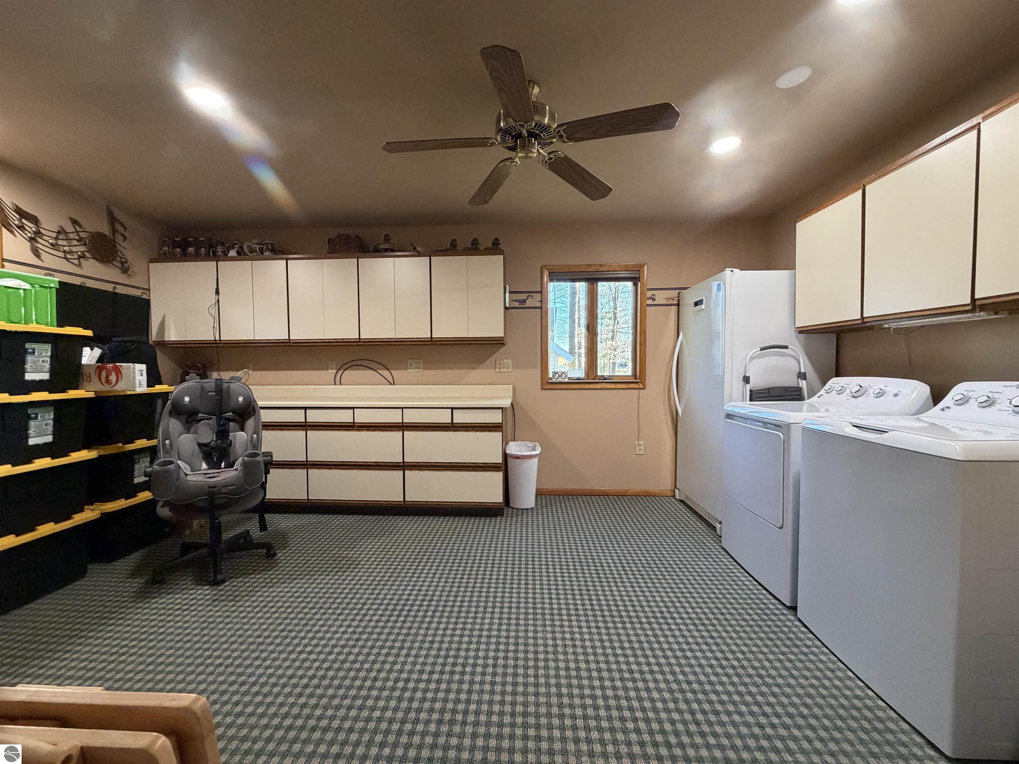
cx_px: 510
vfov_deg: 85.7
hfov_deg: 102.1
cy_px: 382
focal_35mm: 14
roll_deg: +0.2
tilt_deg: -2.6
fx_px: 412
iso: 320
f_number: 2.2
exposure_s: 1/60
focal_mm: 2.22
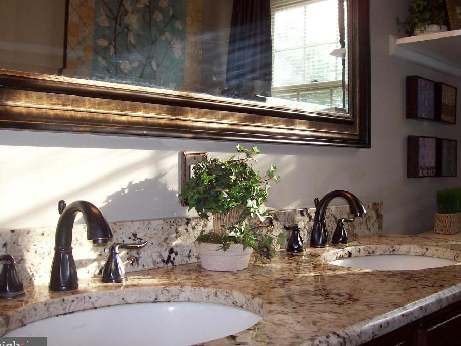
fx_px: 546
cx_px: 246
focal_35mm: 41
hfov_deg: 45.8
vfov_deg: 35.1
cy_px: 161
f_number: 2.7
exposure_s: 1/64
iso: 80
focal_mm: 6
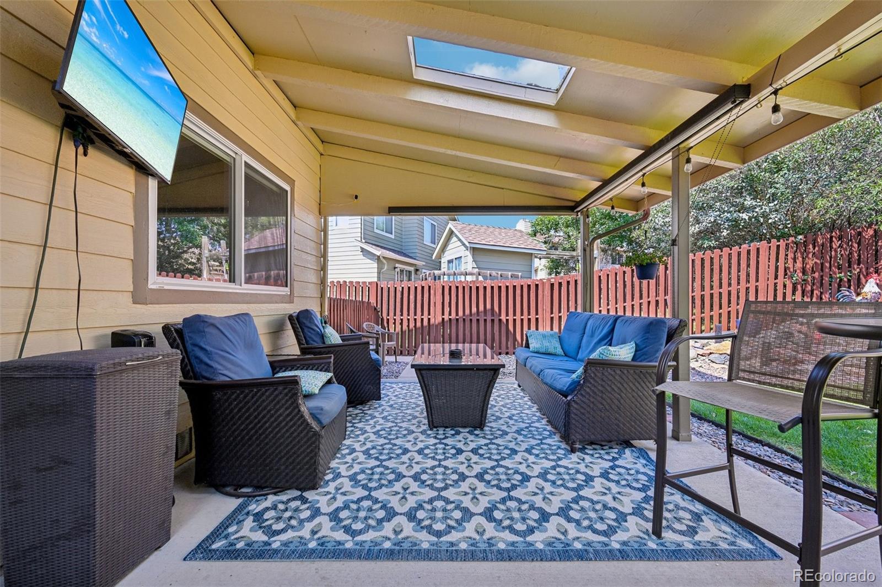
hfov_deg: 104.3
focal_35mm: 14
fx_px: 343
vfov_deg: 81.2
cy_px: 294
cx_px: 441
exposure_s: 1/25
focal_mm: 14
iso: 64
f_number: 10
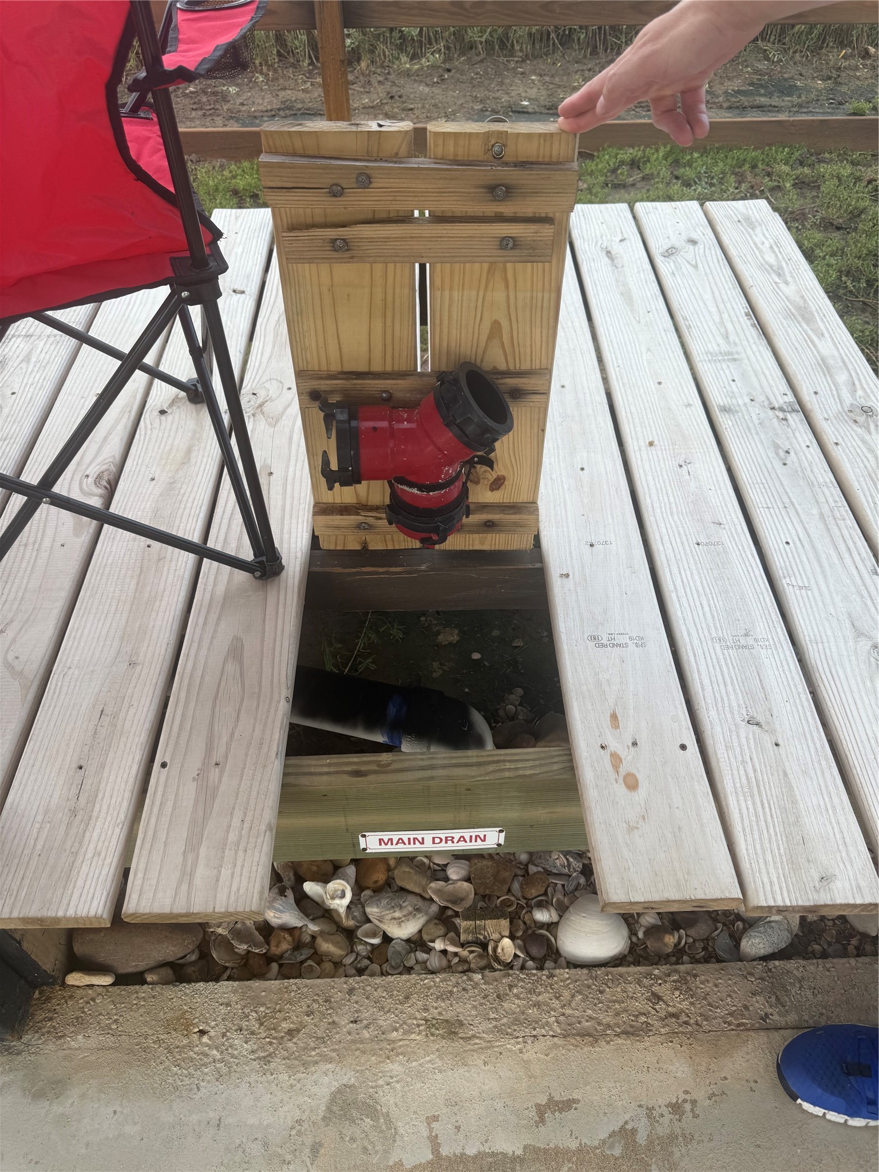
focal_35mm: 24
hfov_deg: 56.8
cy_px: 586
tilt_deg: -50.3
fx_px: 813
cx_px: 440
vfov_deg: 71.6
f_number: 1.78
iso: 80
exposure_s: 1/1522
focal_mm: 6.76
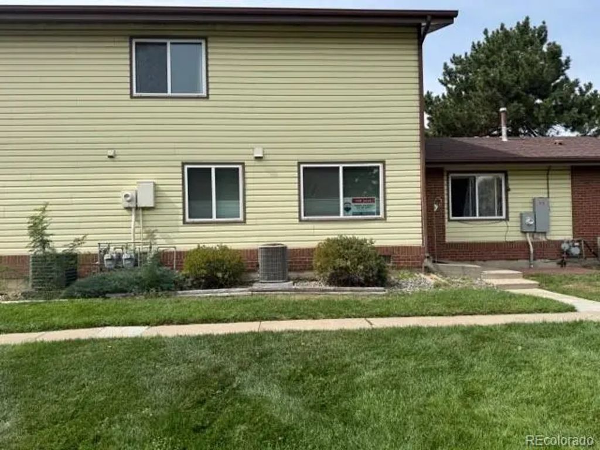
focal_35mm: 24
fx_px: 416
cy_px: 225
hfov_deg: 71.6
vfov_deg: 56.8
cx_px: 300
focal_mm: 6.76
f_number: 1.78
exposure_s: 1/4405
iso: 80
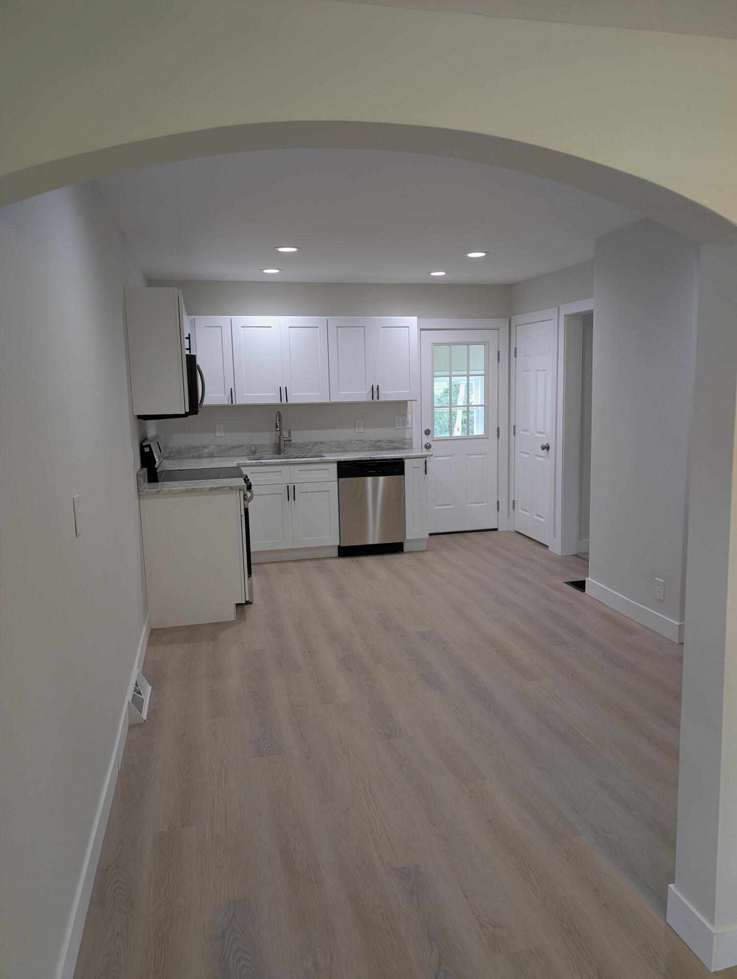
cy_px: 490
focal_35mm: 24
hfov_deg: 56.9
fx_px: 680
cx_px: 368
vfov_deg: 71.5
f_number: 1.68
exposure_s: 1/120
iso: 160
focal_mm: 6.9
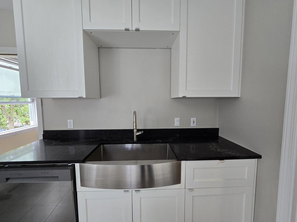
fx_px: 112
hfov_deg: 106.2
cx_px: 148
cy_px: 111
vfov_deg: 89.9
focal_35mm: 13
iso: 80
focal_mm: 2.2
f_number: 2.2
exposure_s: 1/60
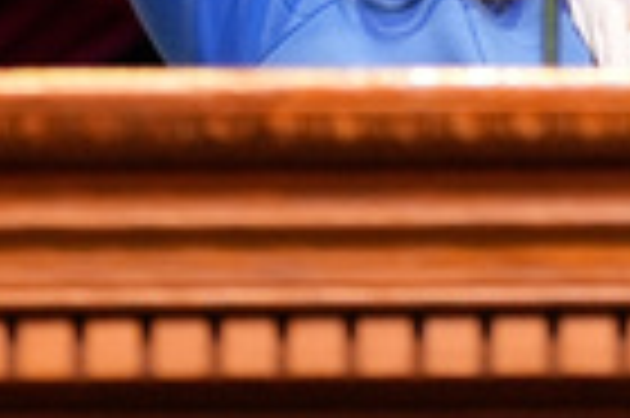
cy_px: -654
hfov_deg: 3.8
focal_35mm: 543
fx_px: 9491
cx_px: 558
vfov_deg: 2.5
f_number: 2.8
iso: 1600
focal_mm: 74
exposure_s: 1/750
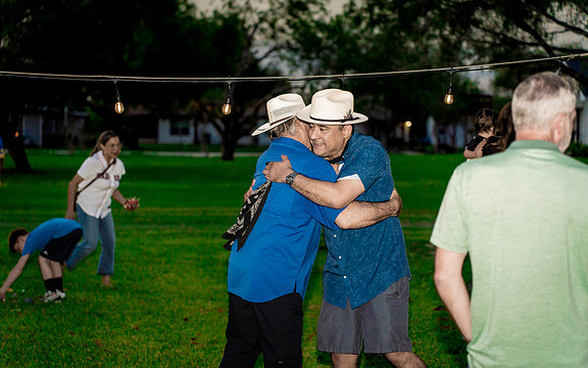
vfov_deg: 17.2
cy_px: 191
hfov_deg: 27.1
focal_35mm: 76
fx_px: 1218
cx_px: 293
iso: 2000
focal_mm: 74
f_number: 2.8
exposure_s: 1/250
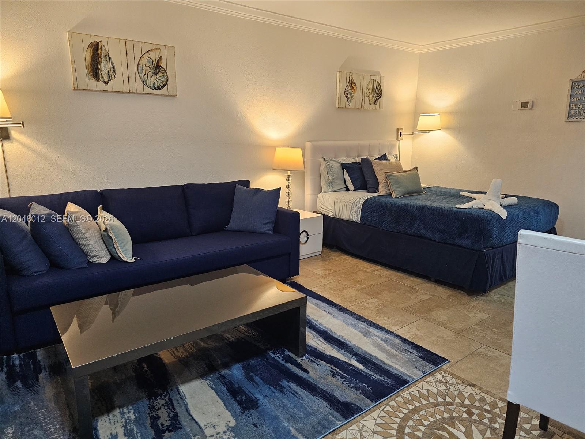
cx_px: 292
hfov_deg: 73.9
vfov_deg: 58.9
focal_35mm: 23
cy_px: 220
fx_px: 389
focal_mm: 6.3
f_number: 1.7
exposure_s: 1/120
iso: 640
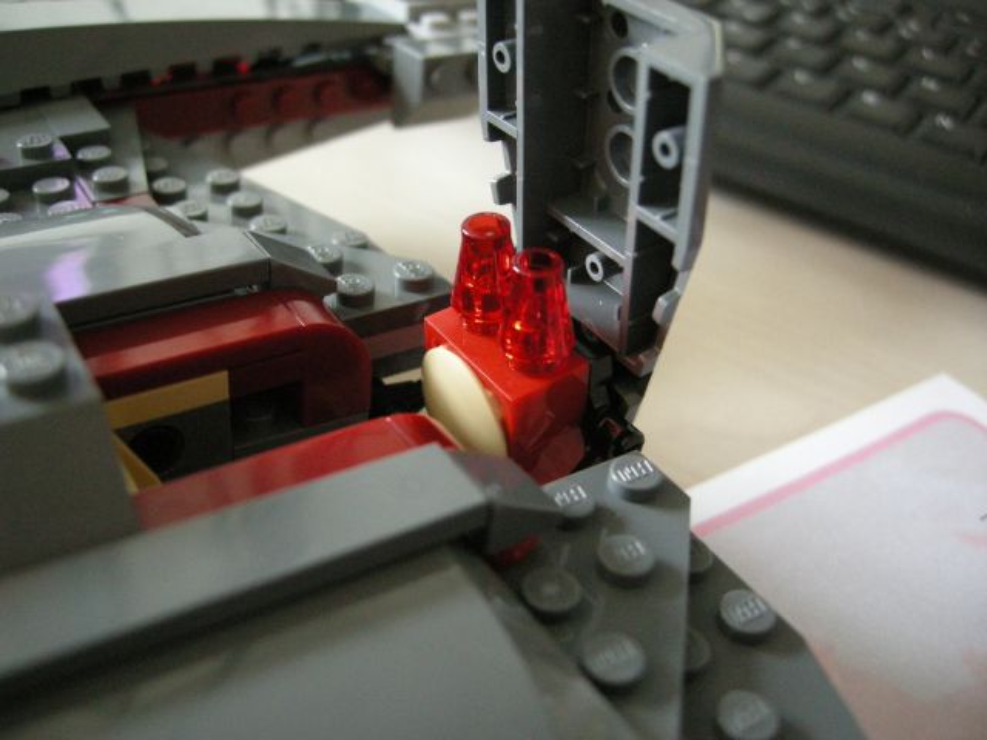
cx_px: 494
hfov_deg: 51.4
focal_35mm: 36
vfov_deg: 39.7
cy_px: 370
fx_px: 1026
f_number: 2.7
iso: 400
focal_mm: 7.5
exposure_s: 1/55
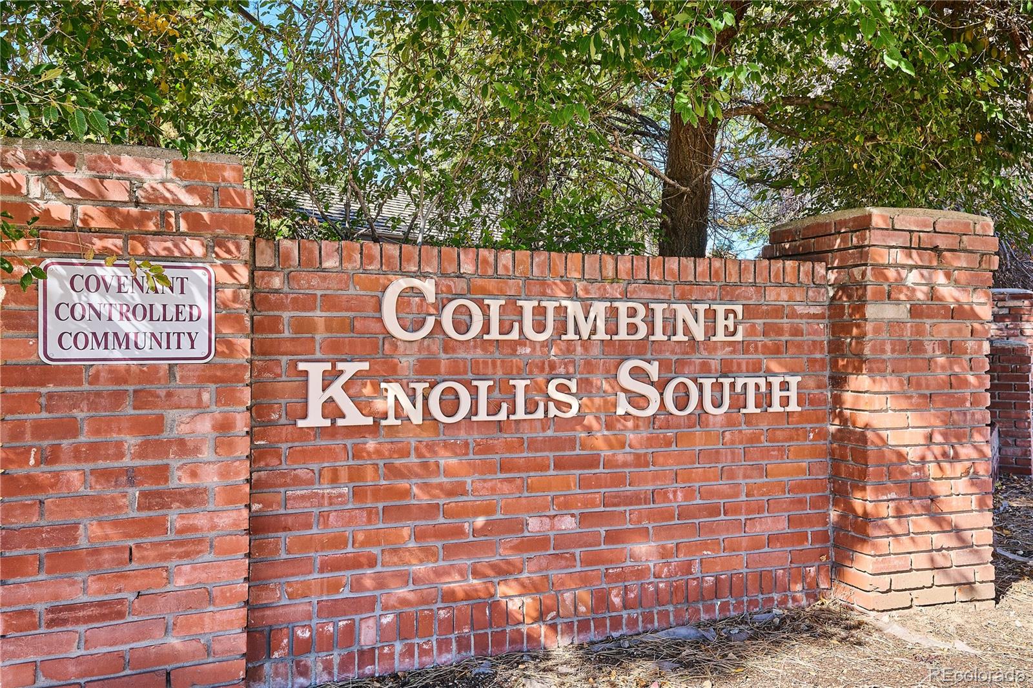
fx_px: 861
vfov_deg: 43.6
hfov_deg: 61.9
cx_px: 516
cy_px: 344
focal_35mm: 30
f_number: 10
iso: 400
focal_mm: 30
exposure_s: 1/160
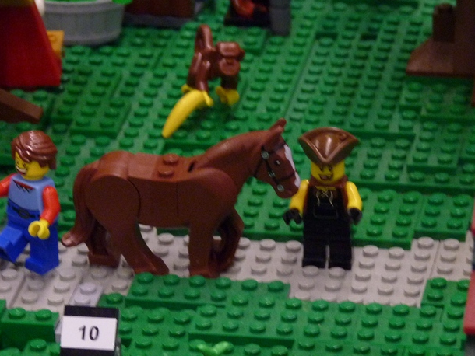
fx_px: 3569
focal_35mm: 260
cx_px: 144
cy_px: 221
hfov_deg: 7.6
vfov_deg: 5.7
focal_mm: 27.5
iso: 400
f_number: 3.7
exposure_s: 1/13
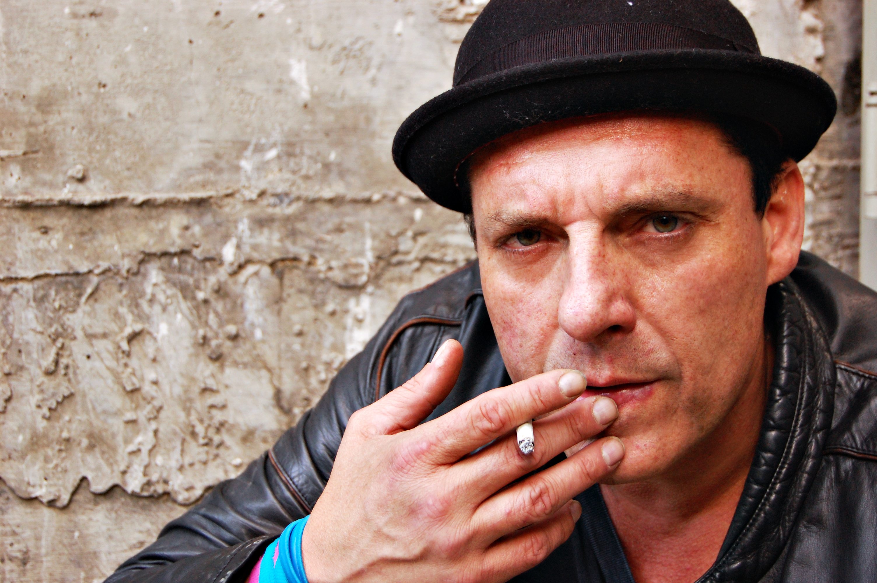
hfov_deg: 29.9
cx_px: 438
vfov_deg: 20.1
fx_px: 1643
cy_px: 292
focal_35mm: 68
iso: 800
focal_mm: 45
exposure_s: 1/80
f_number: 5.3
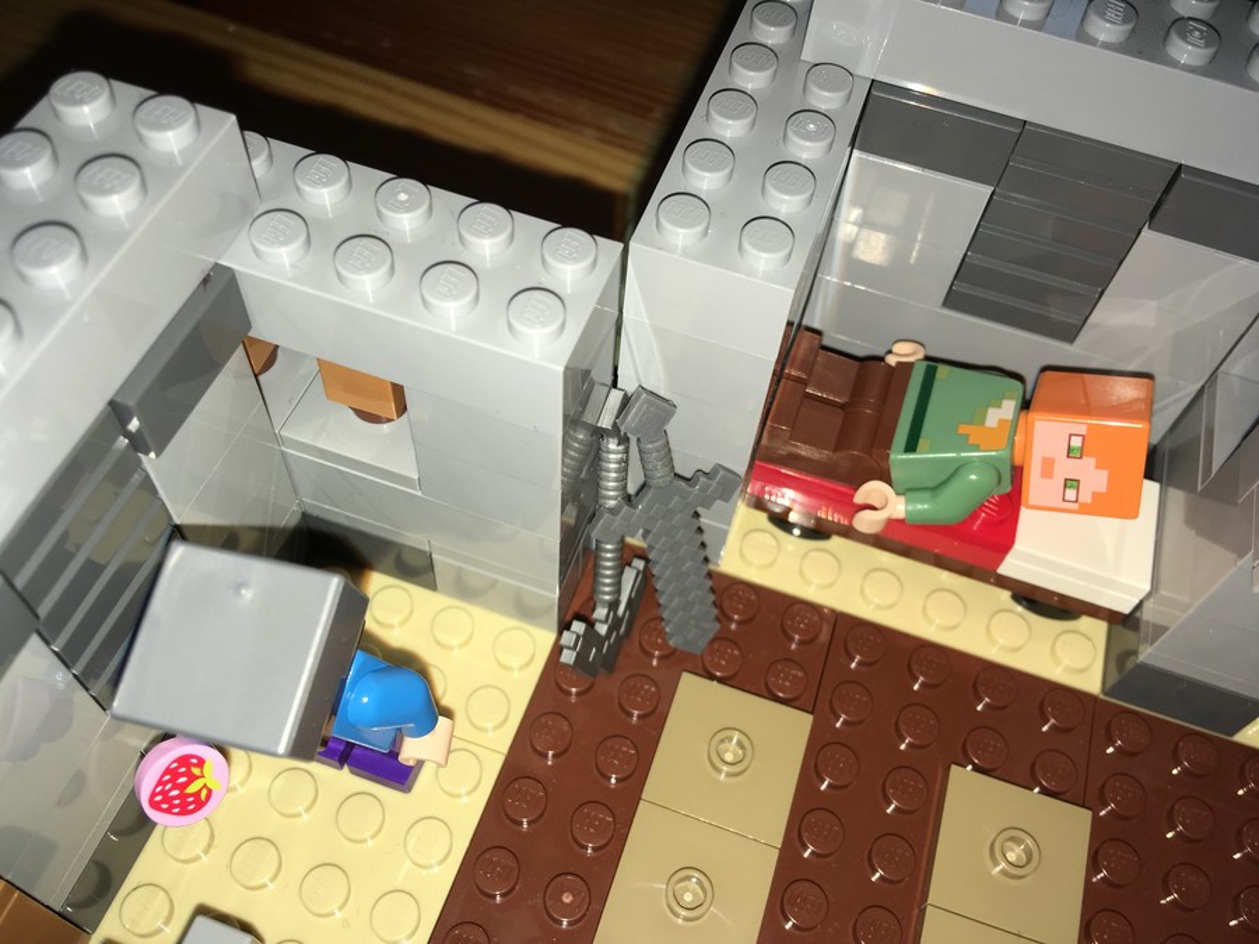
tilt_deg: -57.8
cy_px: 472
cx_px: 630
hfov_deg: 61.7
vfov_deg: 48.2
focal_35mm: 29
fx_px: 1055
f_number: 2.2
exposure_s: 1/182
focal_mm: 4.15
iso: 25
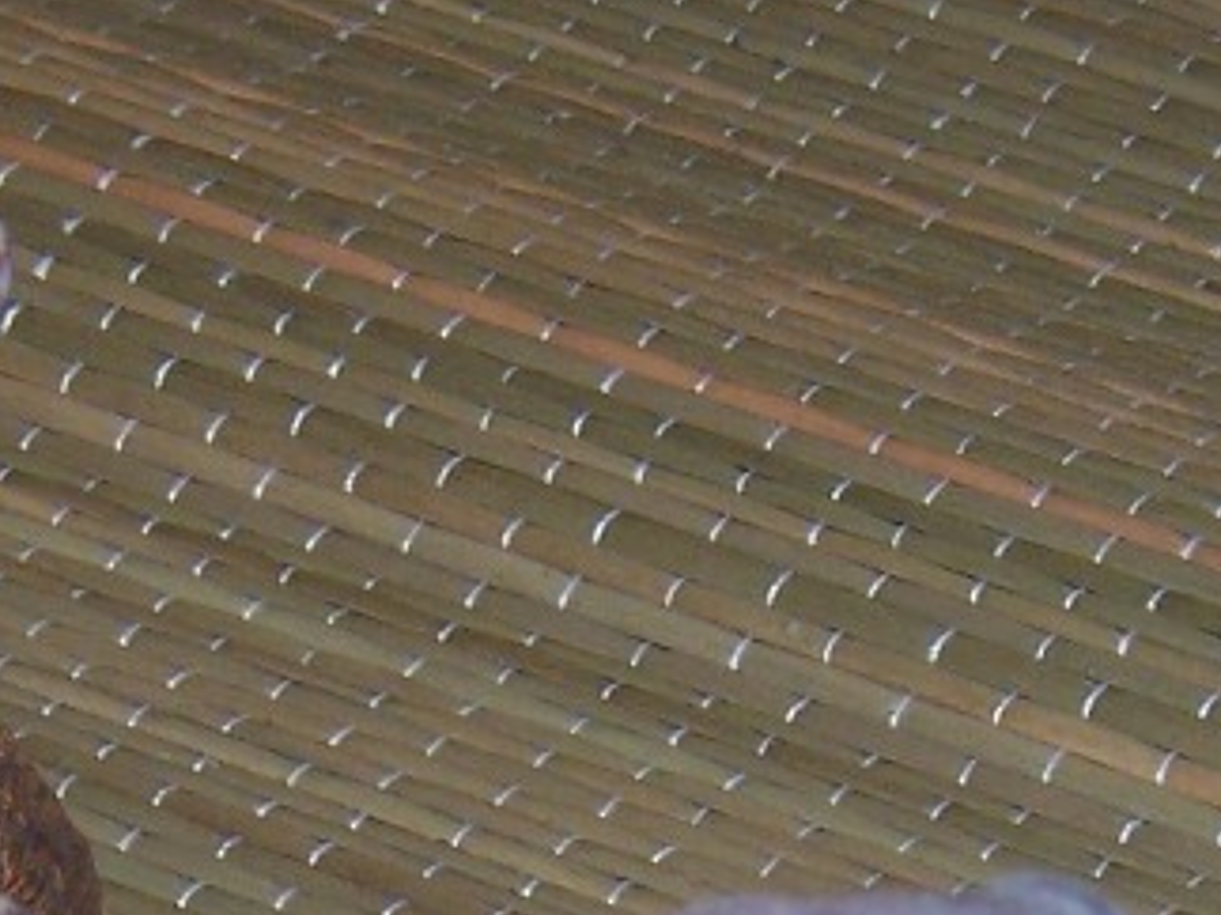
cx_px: -193
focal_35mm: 245
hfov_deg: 8.0
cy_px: 1414
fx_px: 8639
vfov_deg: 6.0
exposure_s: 1/60
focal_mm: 11
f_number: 4
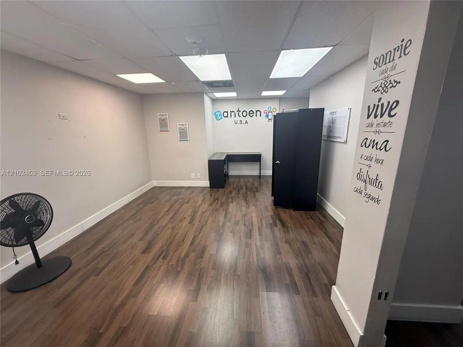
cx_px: 232
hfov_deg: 102.1
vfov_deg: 85.7
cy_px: 174
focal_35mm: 14
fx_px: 187
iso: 125
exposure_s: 1/120
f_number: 2.2
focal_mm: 2.22
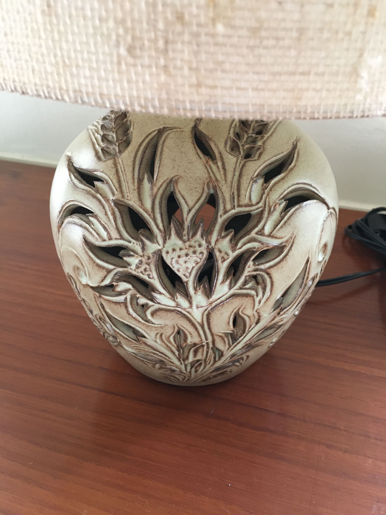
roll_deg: -0.9
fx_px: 431
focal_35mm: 29
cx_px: 193
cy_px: 258
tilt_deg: -32.0
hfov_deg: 48.2
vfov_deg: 61.7
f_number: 2.2
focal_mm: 4.15
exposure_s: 1/25
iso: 200
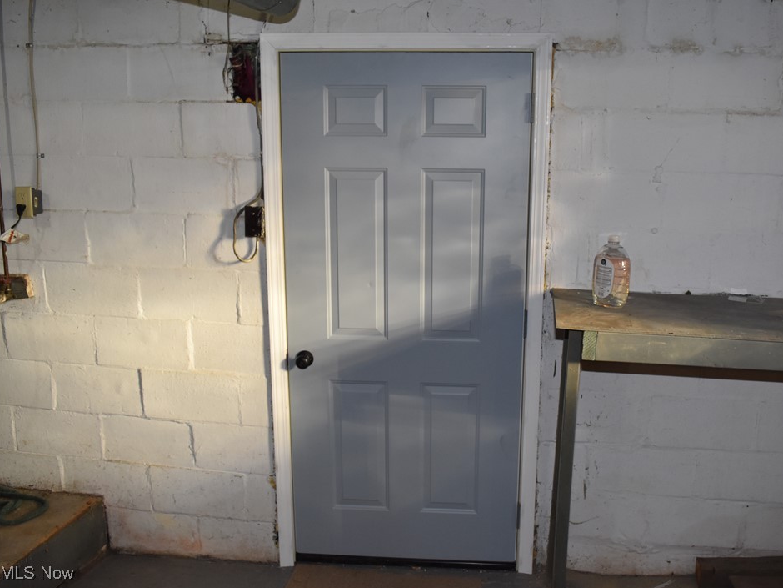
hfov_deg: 59.7
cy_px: 289
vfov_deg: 46.8
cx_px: 448
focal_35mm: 30
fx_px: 679
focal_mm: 18
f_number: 5.6
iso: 800
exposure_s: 1/100
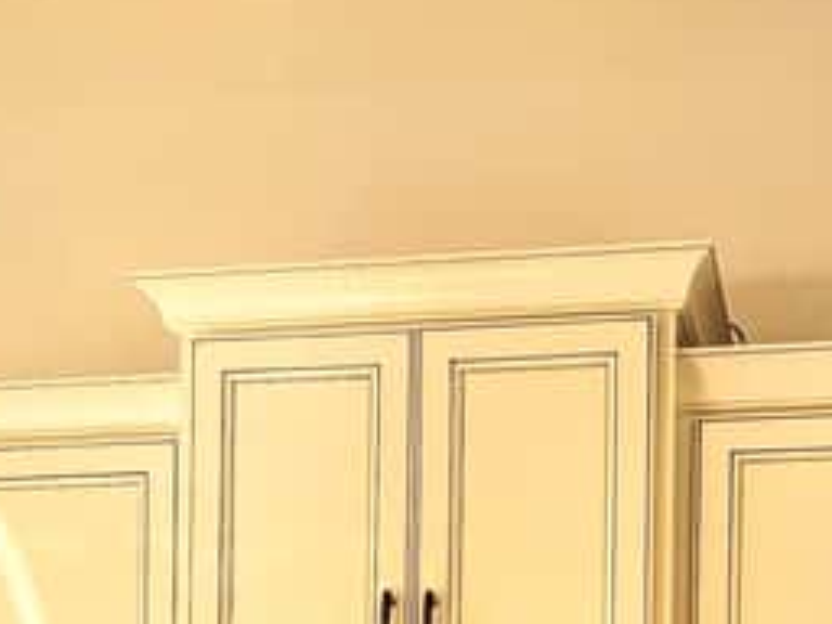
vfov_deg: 23.1
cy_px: 913
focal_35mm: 52
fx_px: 1250
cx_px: 630
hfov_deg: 35.9
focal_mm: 2.2
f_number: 2.2
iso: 80
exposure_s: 1/229
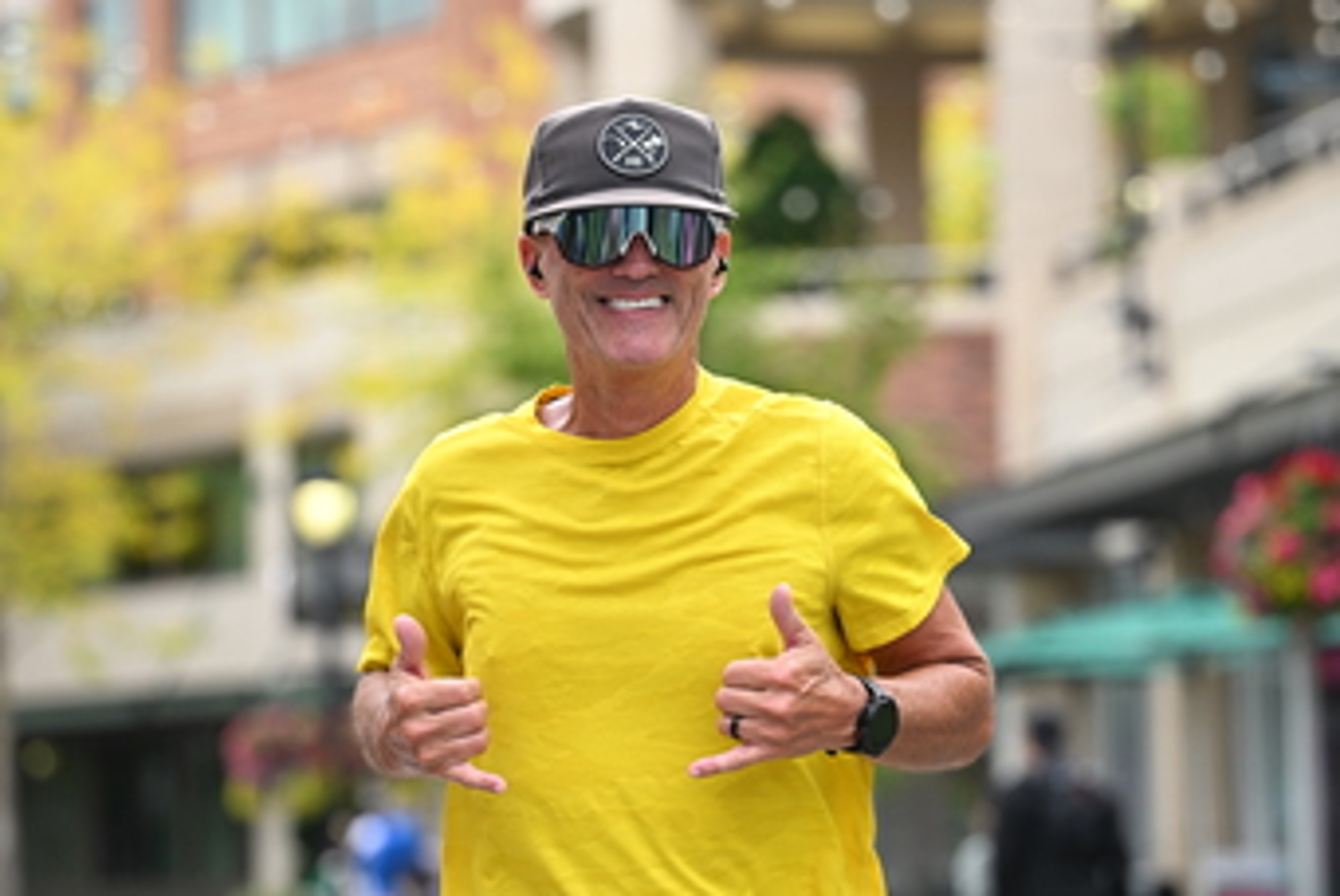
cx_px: 674
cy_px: 637
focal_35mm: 166
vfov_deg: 8.3
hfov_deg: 12.4
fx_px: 6184
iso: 640
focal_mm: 103
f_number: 2.8
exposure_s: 1/2000
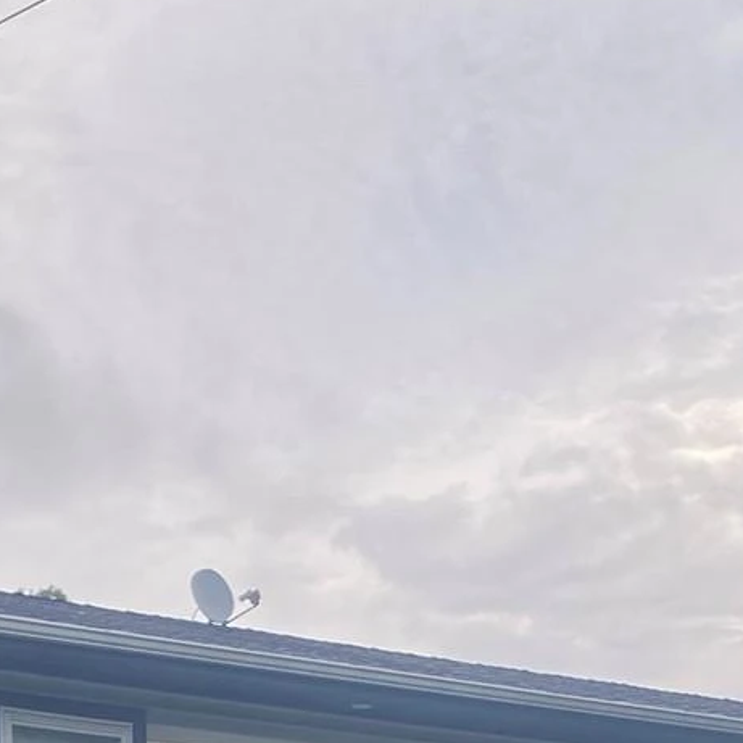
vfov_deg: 15.8
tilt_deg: +5.8
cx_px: 379
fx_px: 2477
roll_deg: +1.4
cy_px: 1085
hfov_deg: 17.1
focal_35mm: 102
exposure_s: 1/173
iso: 32
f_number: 1.8
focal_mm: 4.25
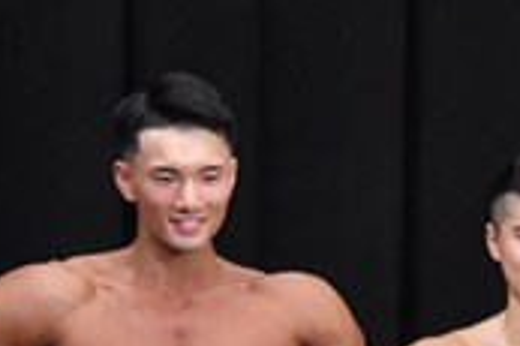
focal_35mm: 840
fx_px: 12122
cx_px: 972
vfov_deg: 1.6
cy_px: 653
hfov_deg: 2.4
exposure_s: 1/400
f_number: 5.6
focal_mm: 125
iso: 6400
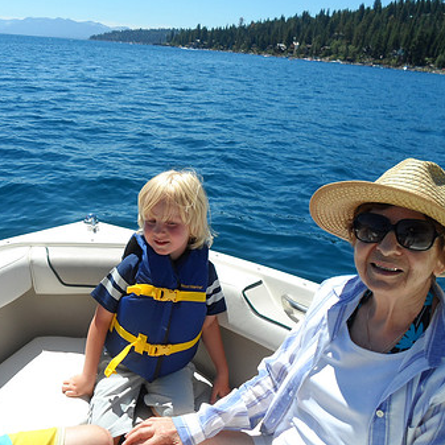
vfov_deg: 43.9
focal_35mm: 38
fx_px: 553
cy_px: 226
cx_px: 164
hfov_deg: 43.5
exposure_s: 1/2000
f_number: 2.5
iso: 80
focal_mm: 4.5
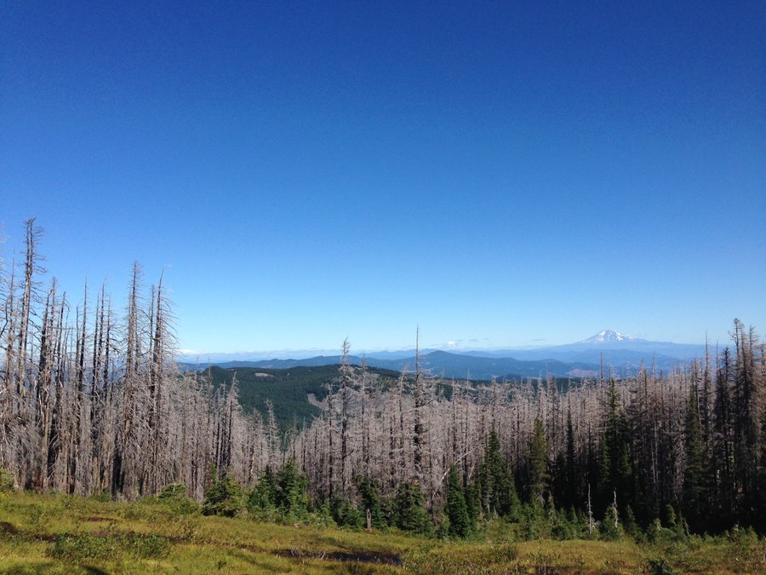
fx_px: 730
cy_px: 288
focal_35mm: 33
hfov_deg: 55.4
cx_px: 383
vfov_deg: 42.9
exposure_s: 1/2088
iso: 50
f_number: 2.4
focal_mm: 4.12
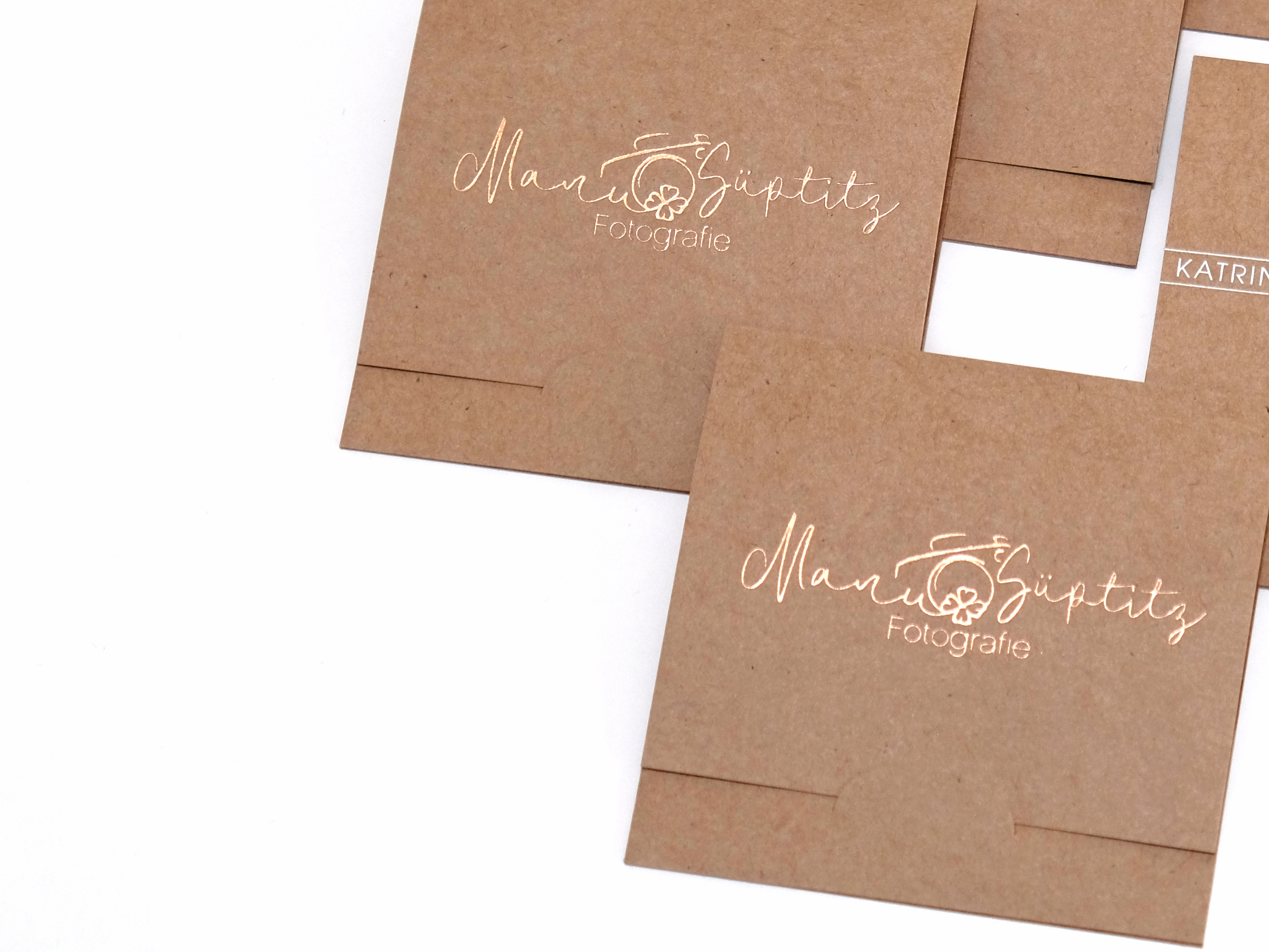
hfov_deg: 12.8
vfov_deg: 9.6
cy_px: 274
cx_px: 1039
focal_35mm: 154
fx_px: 5646
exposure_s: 1/60
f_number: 4.5
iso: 400
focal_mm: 55
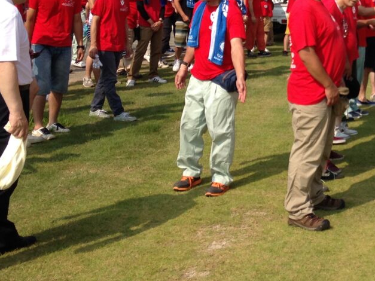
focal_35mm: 79
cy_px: 37
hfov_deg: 23.6
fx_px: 856
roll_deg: -2.1
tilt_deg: -3.6
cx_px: 377
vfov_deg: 18.4
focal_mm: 4.12
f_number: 2.4
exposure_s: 1/1595
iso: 50
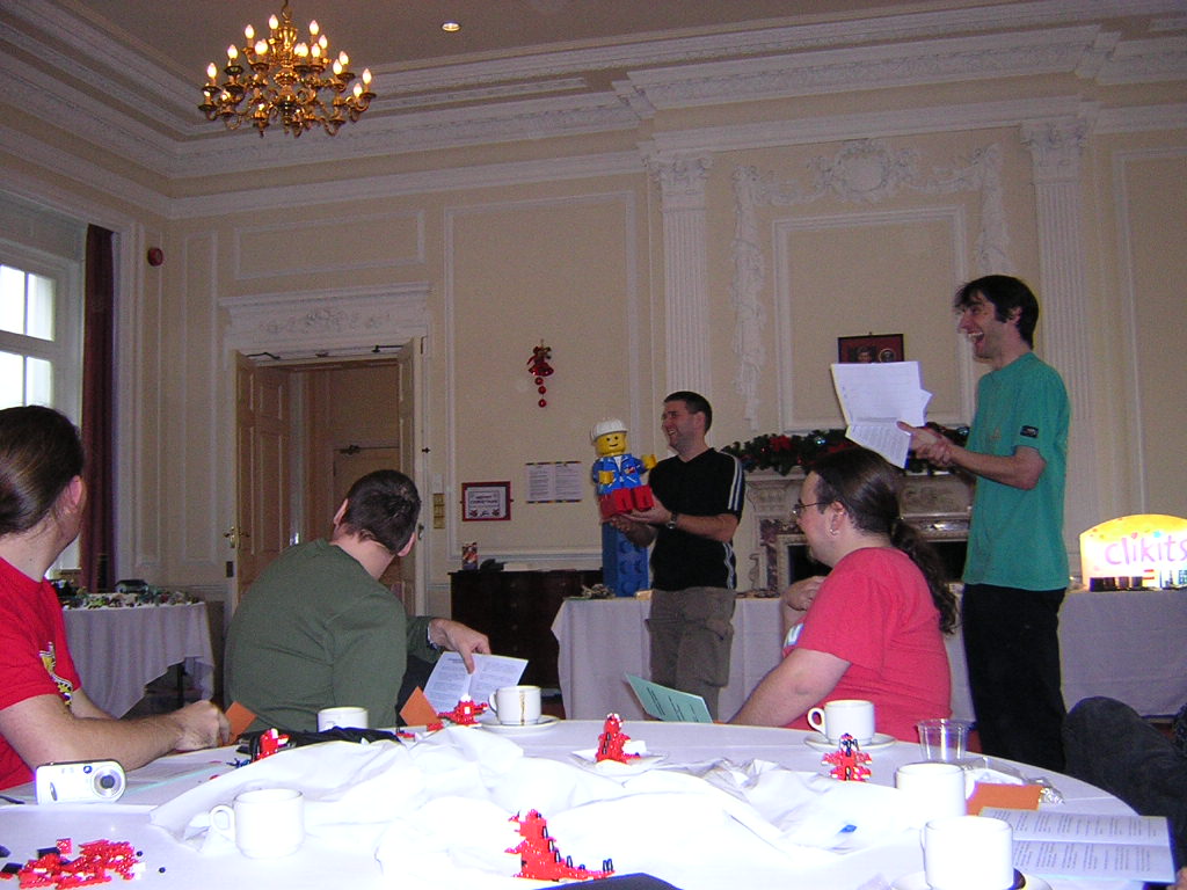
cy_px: 445
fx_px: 1234
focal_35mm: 36
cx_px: 594
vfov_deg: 39.7
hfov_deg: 51.4
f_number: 2.6
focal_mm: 4.7
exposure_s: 1/60.1
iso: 350
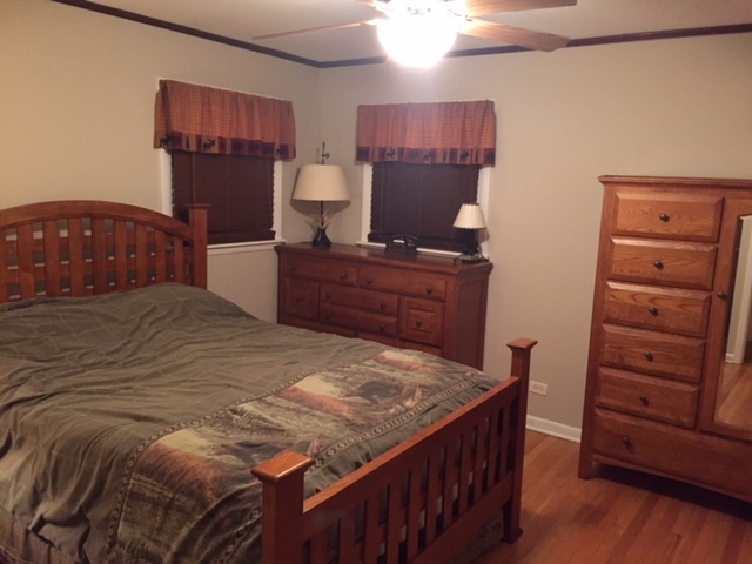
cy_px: 282
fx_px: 630
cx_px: 376
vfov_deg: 48.2
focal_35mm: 29
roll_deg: -1.7
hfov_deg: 61.7
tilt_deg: -10.3
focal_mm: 4.15
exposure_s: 1/15
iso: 400
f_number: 2.2
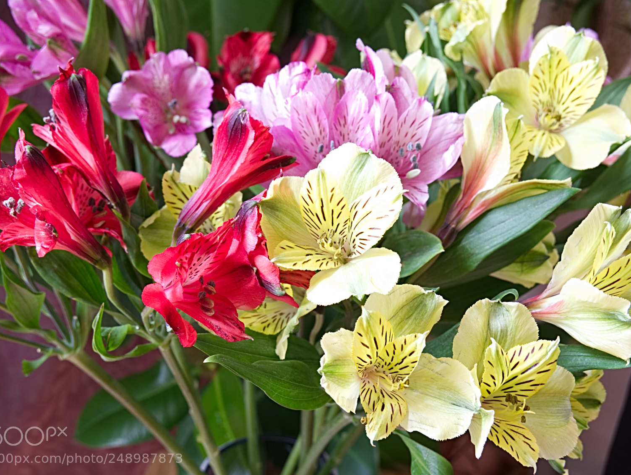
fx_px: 912
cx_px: 299
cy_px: 239
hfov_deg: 38.1
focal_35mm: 50
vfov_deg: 29.2
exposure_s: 1/1.25
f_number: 6.3
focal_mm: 23
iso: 800
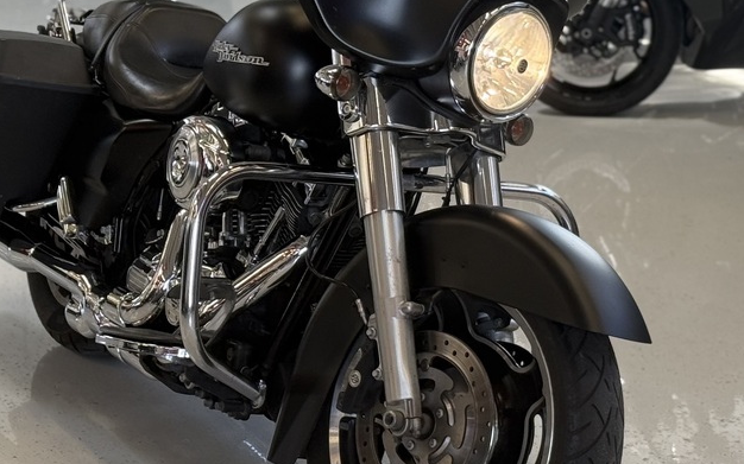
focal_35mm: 117
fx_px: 2372
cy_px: 198
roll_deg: +0.1
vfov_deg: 11.2
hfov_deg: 17.8
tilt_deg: -13.4
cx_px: 377
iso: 80
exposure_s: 1/100
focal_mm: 6.76
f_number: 1.78
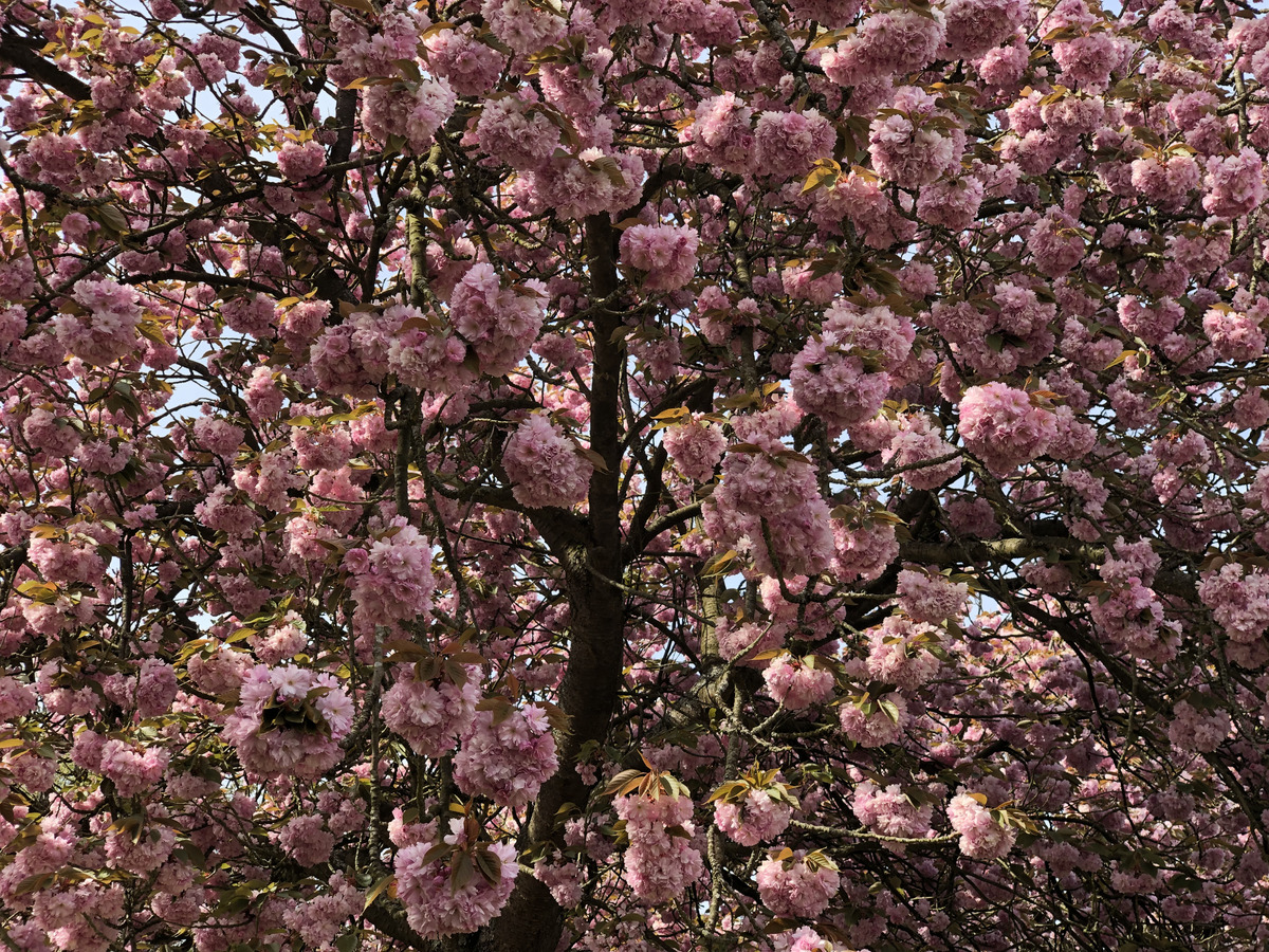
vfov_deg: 28.0
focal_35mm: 52
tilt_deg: +25.2
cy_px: 476
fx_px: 1906
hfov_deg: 36.8
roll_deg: -1.0
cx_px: 634
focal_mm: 6
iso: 16
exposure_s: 1/264
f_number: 2.4
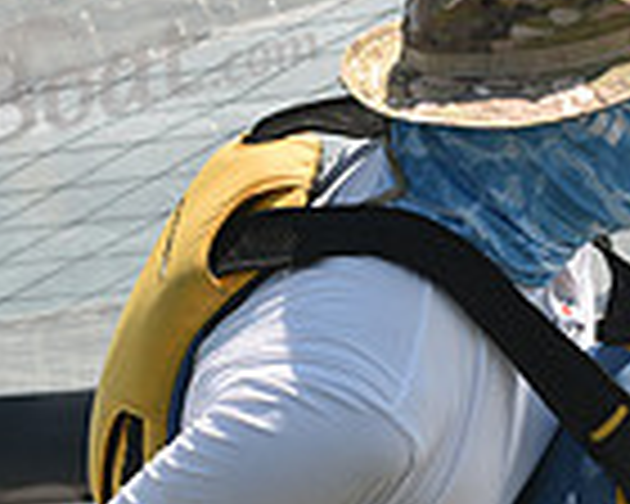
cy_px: 407
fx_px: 17396
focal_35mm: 933
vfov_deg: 1.7
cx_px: -544
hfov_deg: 2.1
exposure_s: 1/1250
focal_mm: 240
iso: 320
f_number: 7.1
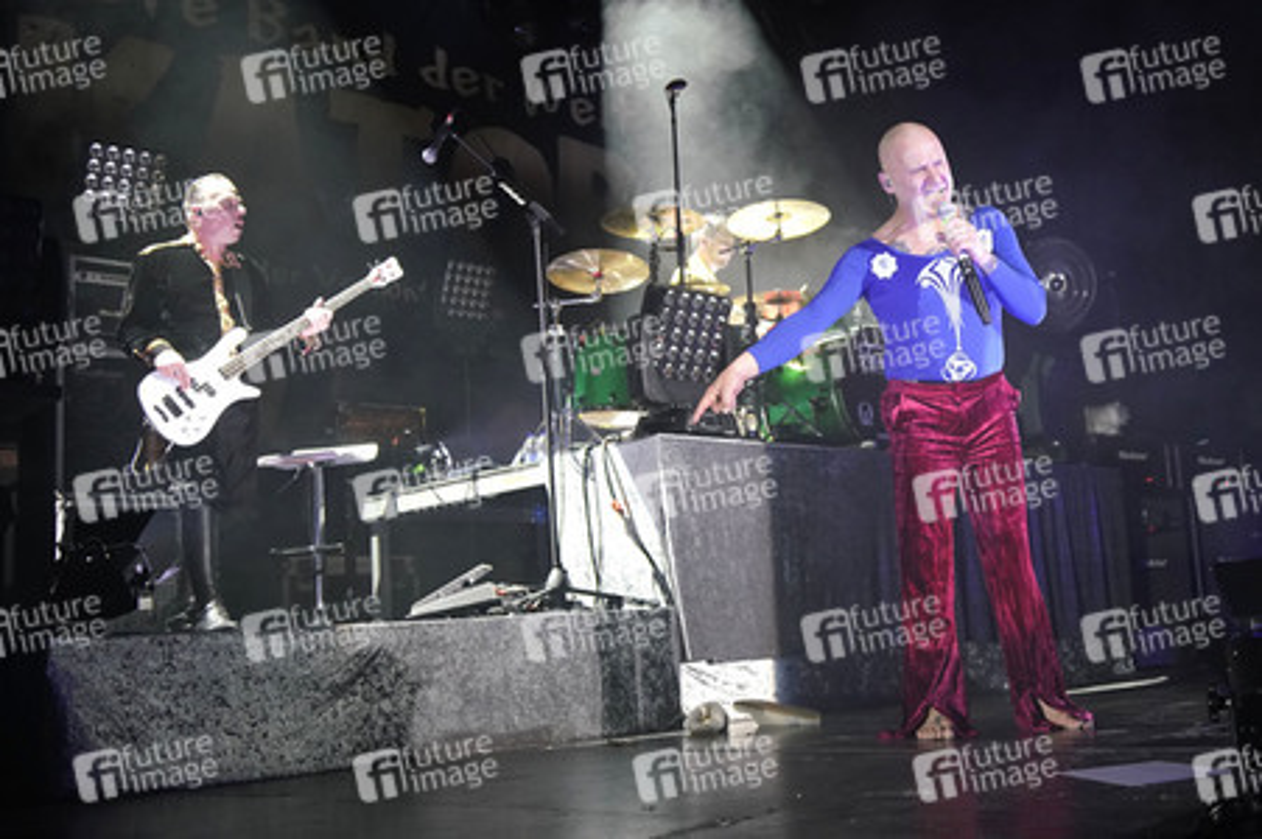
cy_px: 420
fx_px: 981
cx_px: 631
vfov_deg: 46.3
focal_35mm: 28
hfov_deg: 65.5
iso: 2500
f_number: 2.8
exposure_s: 1/400
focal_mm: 28
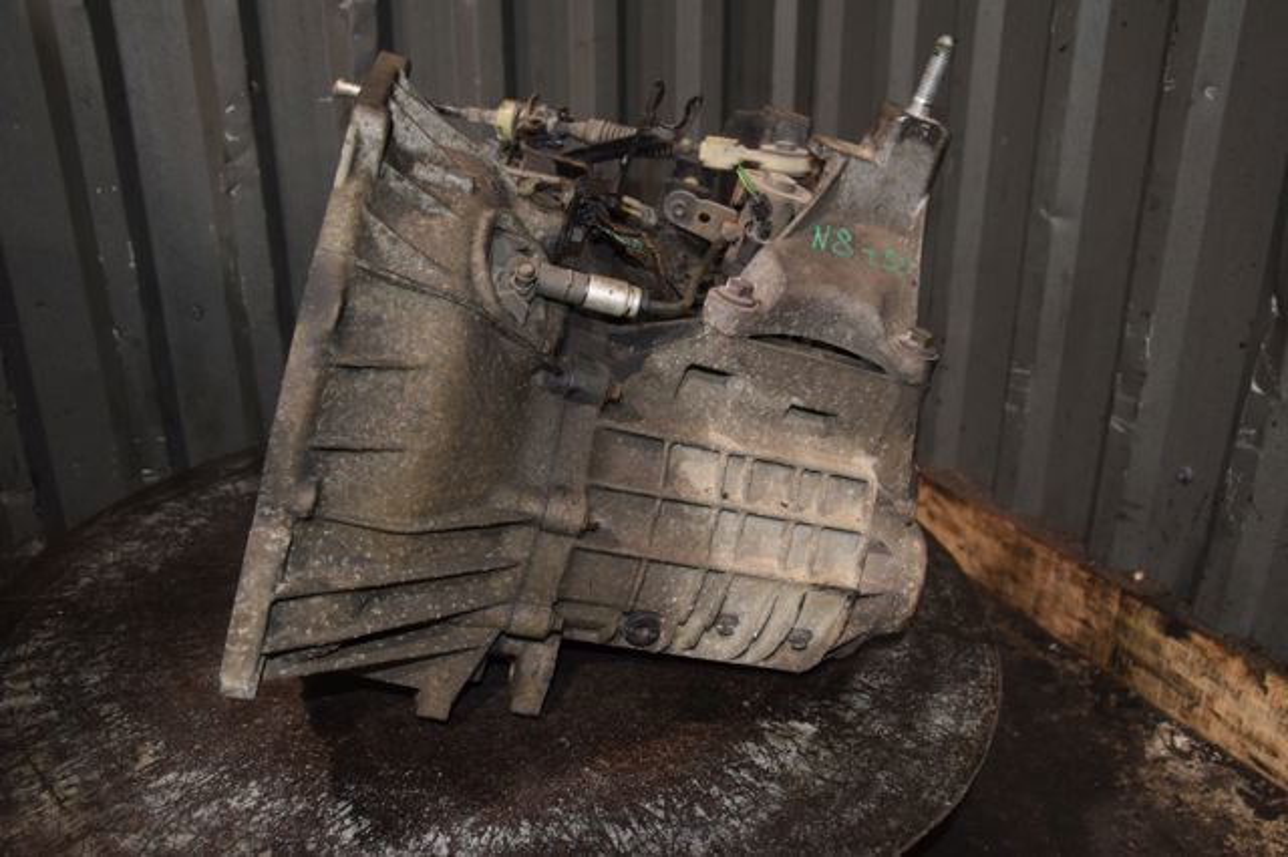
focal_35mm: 33
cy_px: 428
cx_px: 644
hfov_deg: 57.2
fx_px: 1180
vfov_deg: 39.9
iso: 800
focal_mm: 22
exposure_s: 1/60
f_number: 5
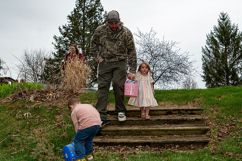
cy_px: 77
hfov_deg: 49.4
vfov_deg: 34.1
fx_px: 263
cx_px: 130
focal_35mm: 39
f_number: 4
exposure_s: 1/200
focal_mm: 24
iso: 125
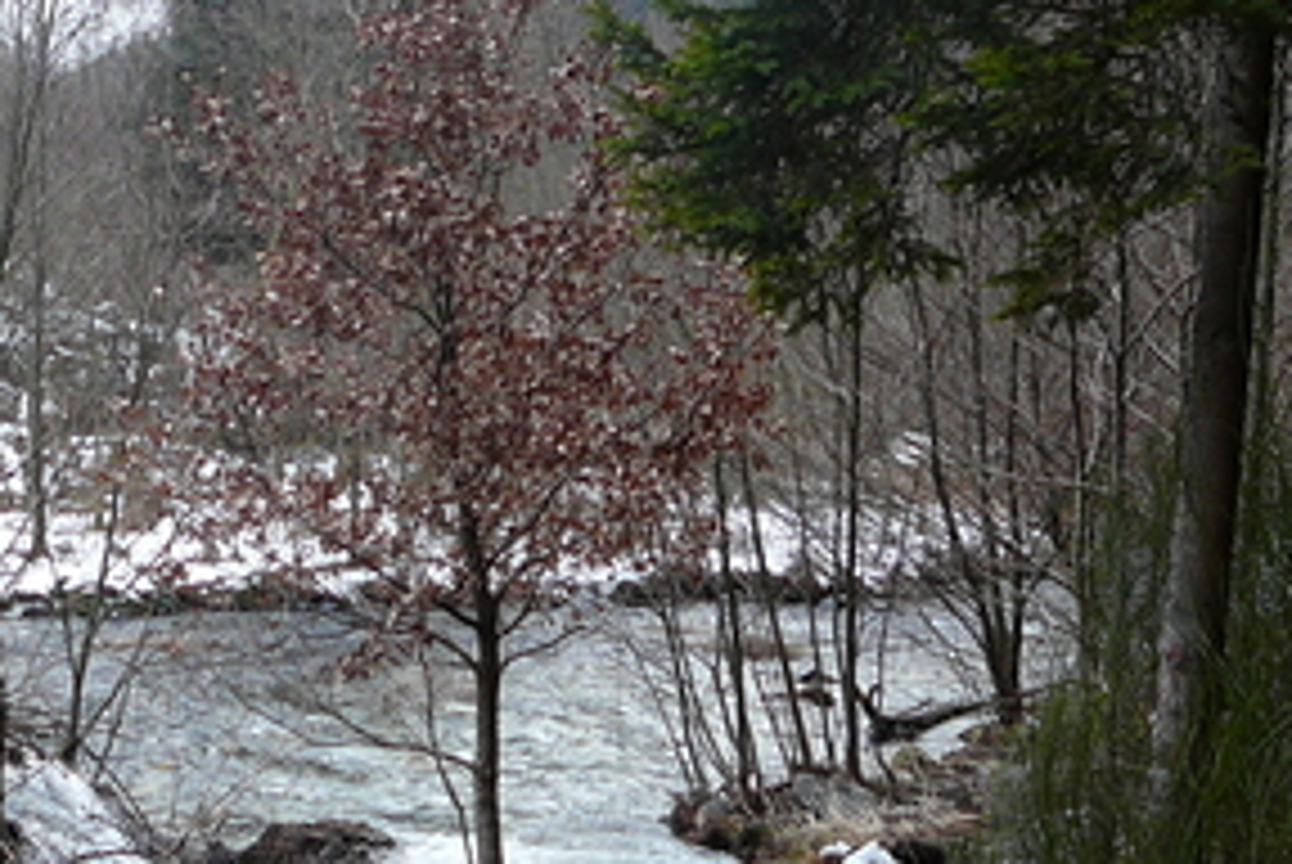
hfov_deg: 26.4
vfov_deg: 17.7
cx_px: 360
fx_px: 2730
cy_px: 760
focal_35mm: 76
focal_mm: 5.2
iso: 80
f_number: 2.8
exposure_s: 1/160
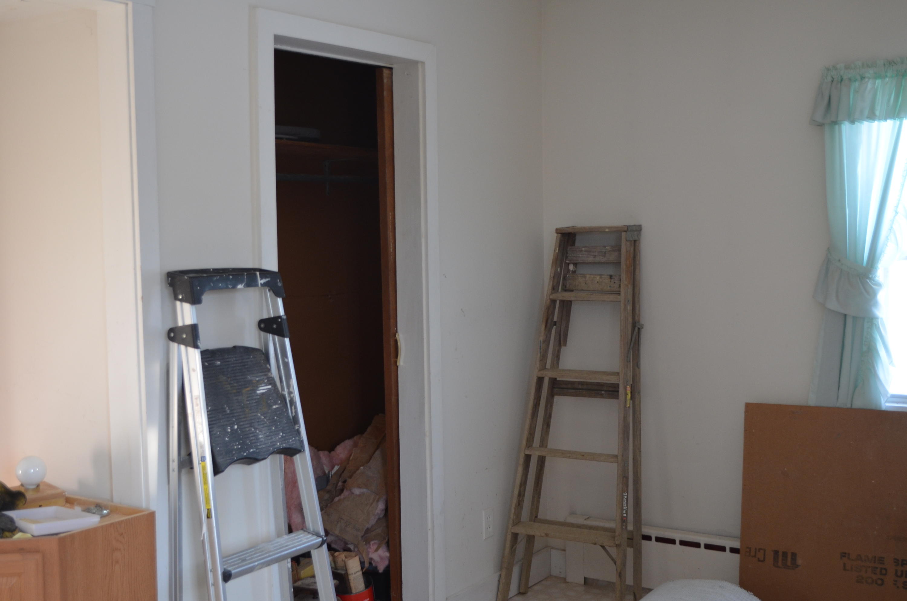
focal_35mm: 44
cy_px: 300
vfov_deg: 30.7
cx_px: 454
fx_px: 1094
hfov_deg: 45.0
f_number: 4.5
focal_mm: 29
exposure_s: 1/60
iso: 640
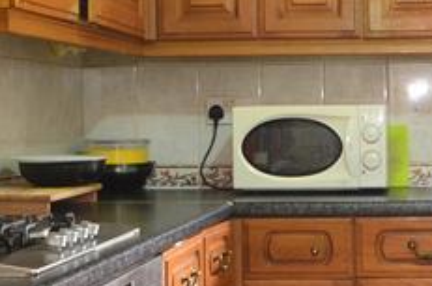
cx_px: 310
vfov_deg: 14.6
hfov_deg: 21.8
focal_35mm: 93
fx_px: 1114
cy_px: 122
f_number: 8
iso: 200
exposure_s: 1/1.3
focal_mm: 14
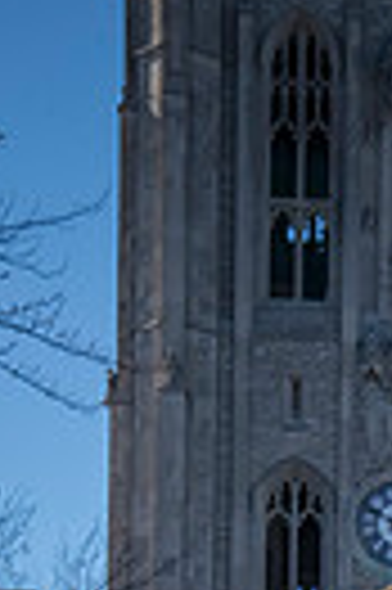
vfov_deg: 11.0
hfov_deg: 7.6
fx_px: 2931
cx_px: 478
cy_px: 950
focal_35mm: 179
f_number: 20
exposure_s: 1/160
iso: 640
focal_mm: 52
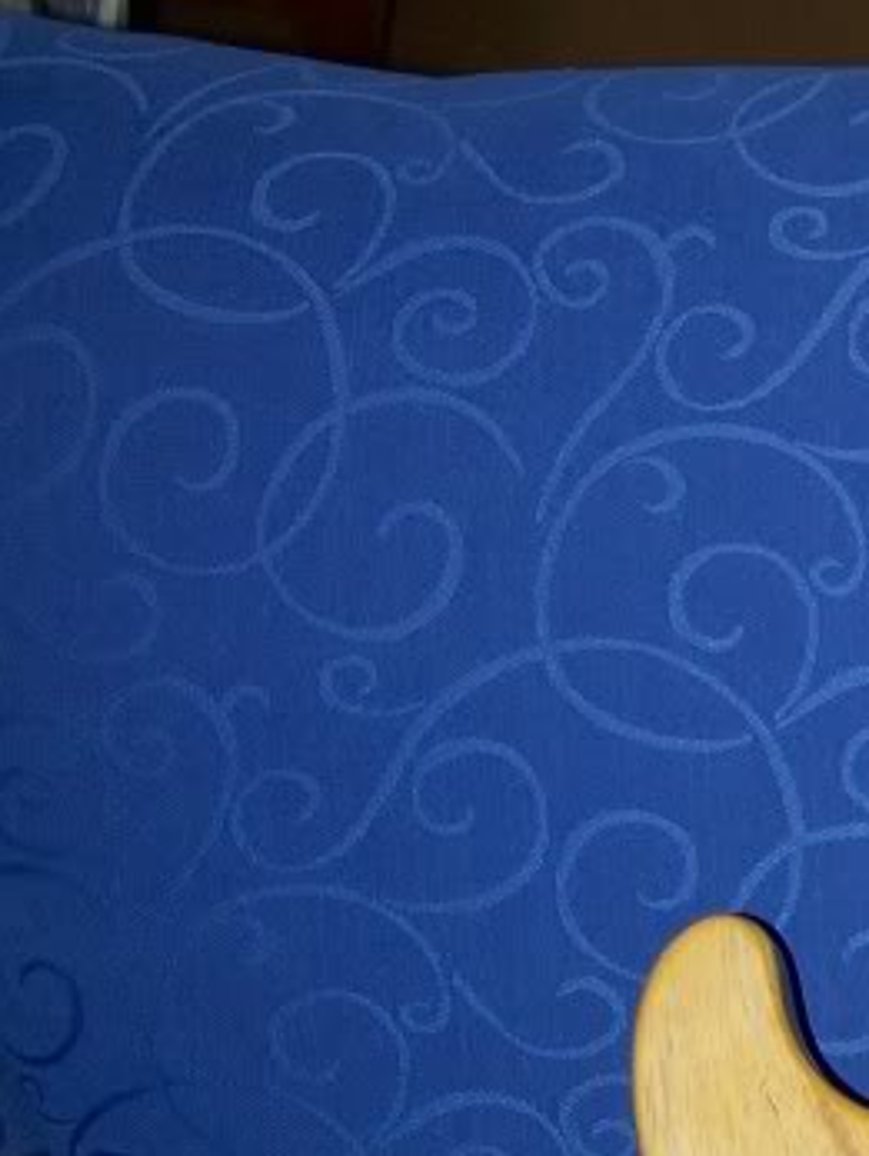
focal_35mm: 112
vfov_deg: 17.6
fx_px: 3742
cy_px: 580
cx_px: 1222
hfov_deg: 12.7
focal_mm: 6.3
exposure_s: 1/60
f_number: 2.8
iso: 80
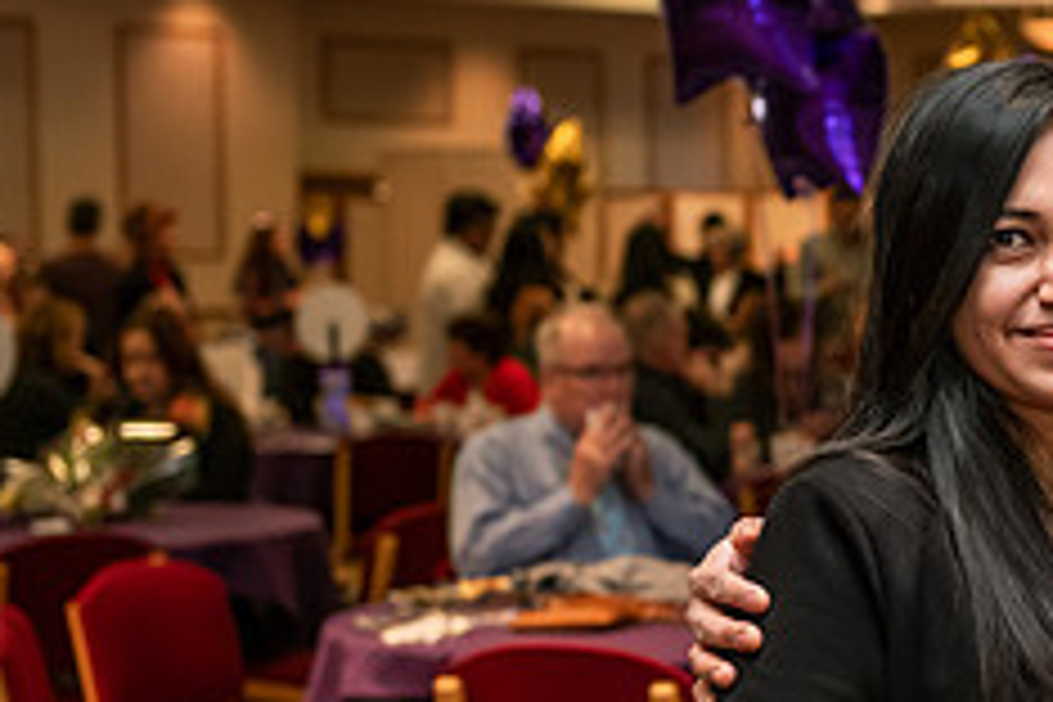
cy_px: 394
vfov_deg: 11.1
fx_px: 3627
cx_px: 1202
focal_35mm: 124
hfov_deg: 16.0
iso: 1600
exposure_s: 1/160
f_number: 3.5
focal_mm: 50
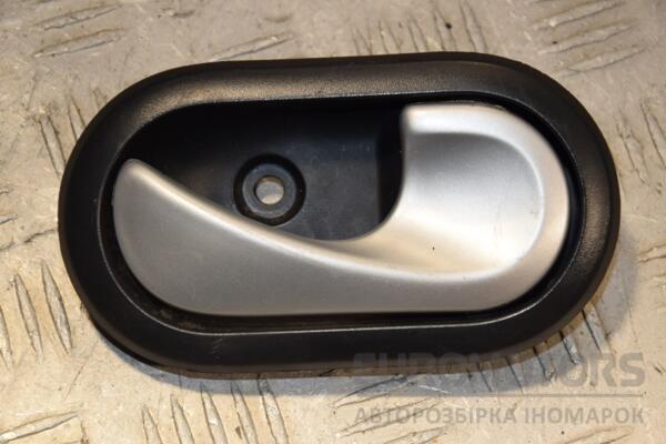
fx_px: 2553
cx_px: 333
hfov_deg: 14.9
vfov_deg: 9.9
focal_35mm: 138
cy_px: 222
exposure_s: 1/200
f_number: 8
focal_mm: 92
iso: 800
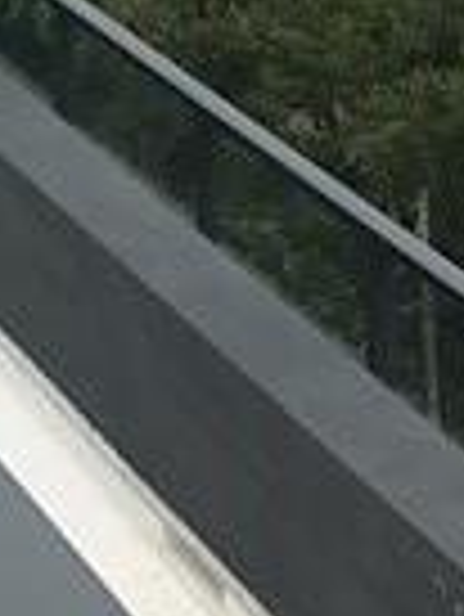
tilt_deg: -8.5
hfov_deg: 10.9
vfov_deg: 13.1
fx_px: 2338
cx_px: -221
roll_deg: +3.3
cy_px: -594
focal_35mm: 131
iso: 20
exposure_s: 1/1294
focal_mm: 3.99
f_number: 1.8
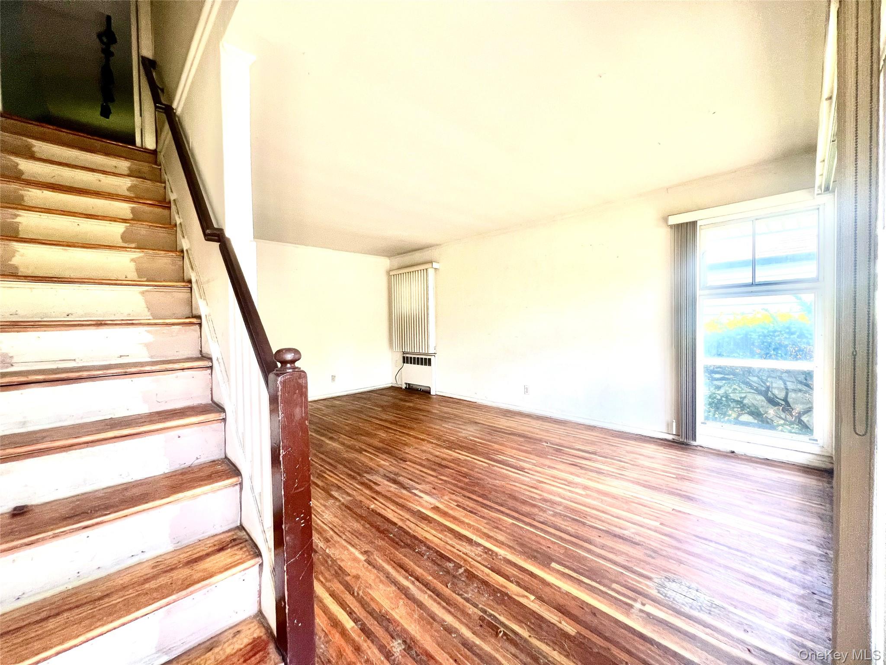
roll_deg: +0.4
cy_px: 332
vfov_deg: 89.9
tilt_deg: -2.0
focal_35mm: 13
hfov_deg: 106.2
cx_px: 443
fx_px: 333
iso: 80
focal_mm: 1.57
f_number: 1.8
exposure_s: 1/99
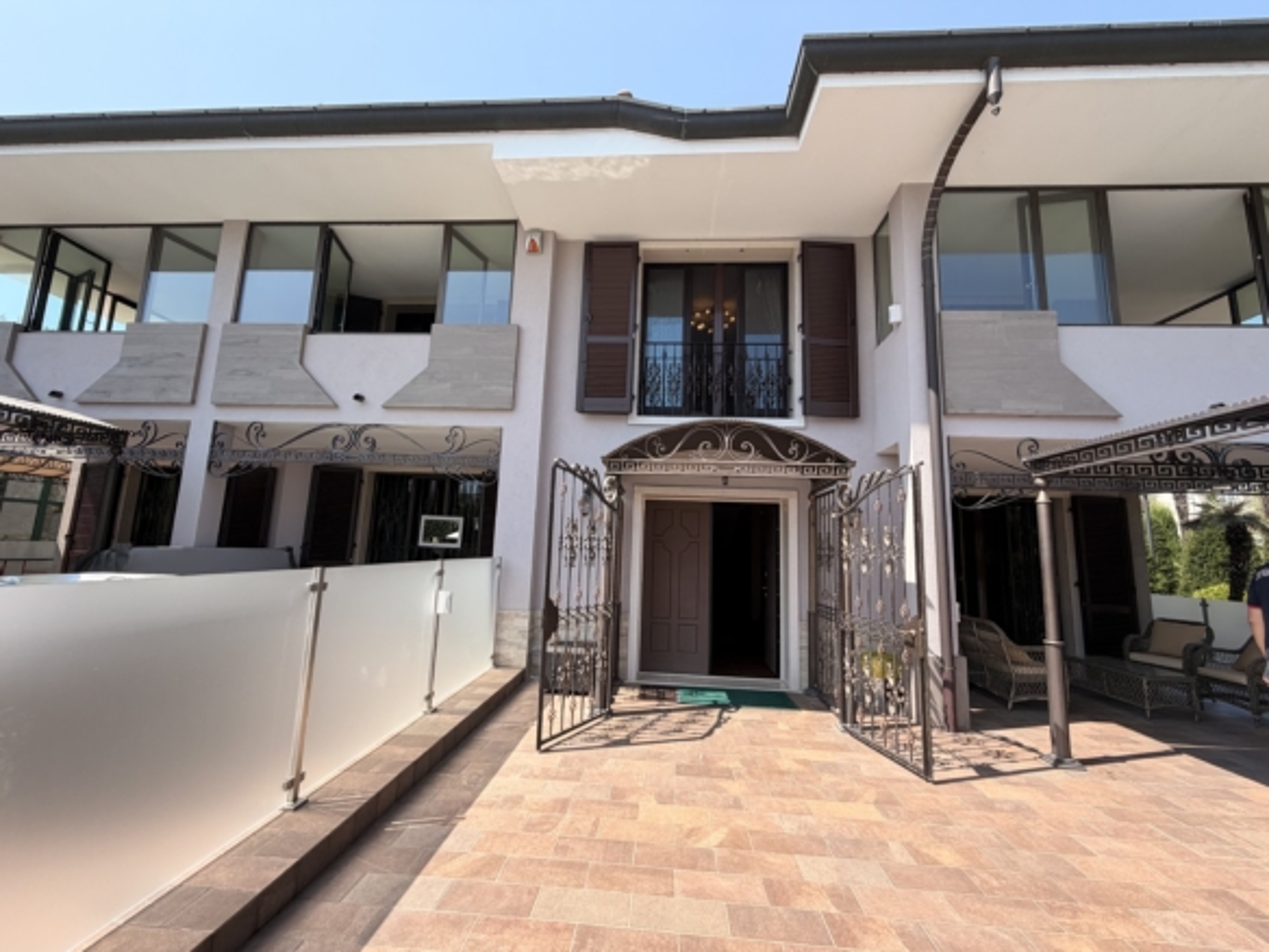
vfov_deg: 85.7
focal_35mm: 14
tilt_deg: +7.6
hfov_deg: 102.1
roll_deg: -1.9
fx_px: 513
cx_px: 634
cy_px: 476
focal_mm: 2.22
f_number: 2.2
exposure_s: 1/734
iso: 40
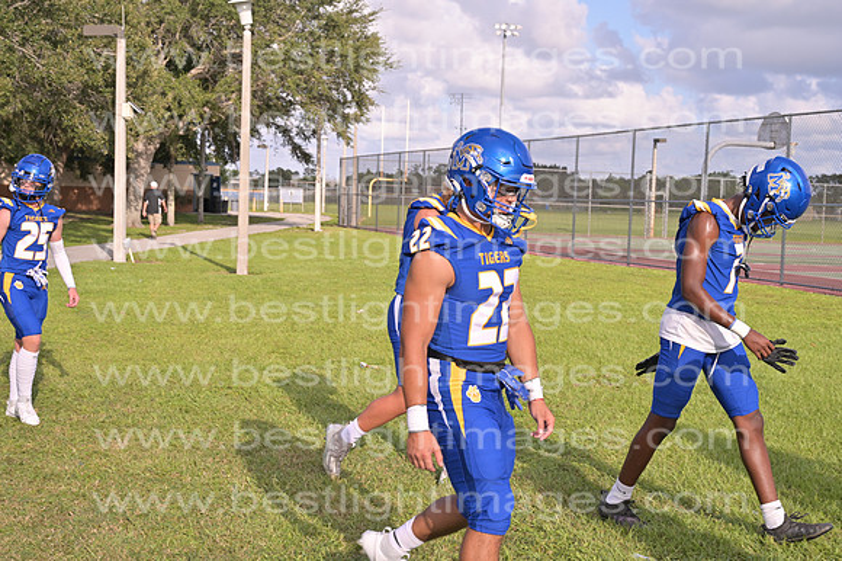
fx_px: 1122
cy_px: 280
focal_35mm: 48
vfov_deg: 28.0
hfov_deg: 41.1
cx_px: 421
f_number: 8
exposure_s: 1/250
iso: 125
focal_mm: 48
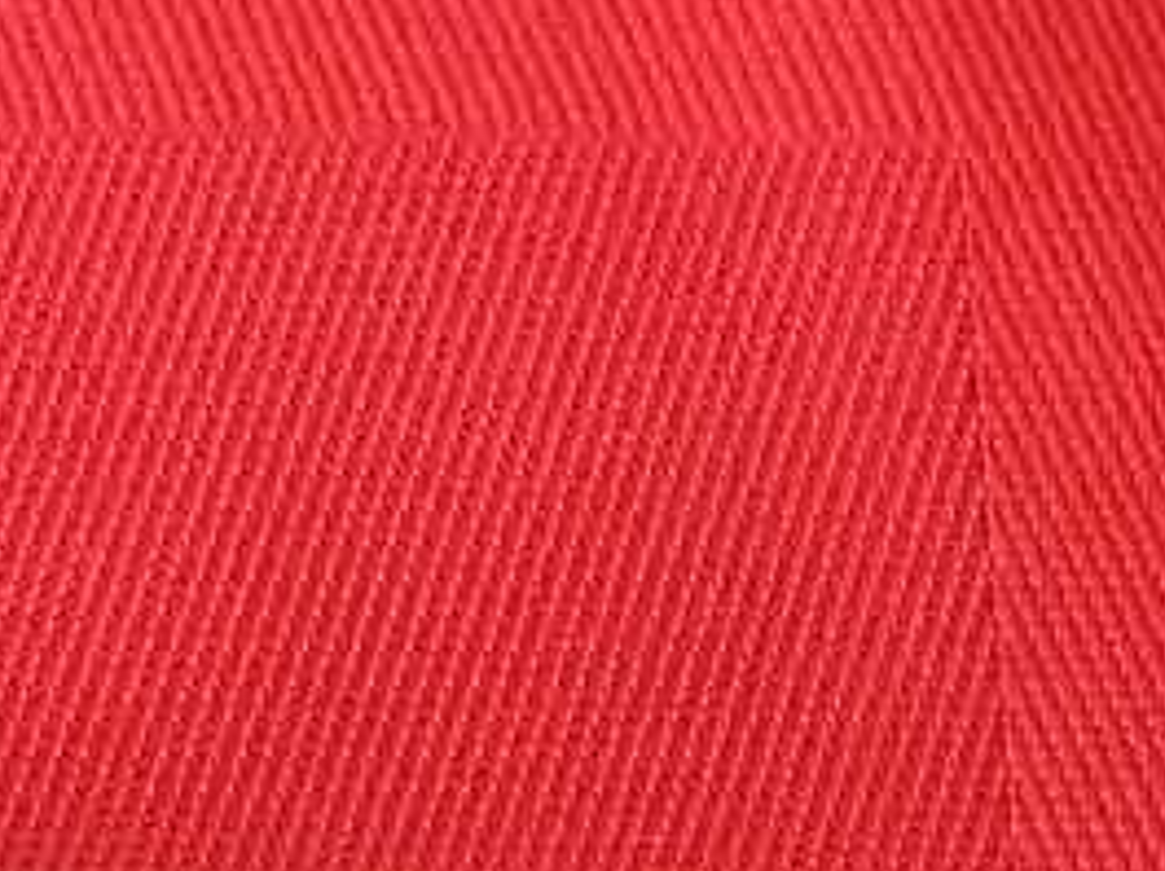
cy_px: 1412
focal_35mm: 132
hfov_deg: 13.7
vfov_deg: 10.7
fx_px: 4436
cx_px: -752
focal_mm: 4.28
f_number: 2.4
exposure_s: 1/17
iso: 50
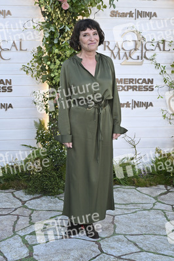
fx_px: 312
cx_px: 87
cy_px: 130
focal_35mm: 43
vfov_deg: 45.5
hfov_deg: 31.1
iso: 800
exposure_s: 1/250
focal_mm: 43
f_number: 6.3
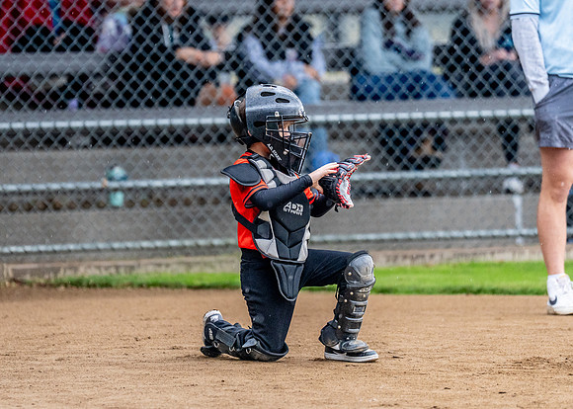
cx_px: 271
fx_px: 5379
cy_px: 181
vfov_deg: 4.4
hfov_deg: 6.1
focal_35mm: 331
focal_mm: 200
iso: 1600
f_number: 2.8
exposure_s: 1/1000
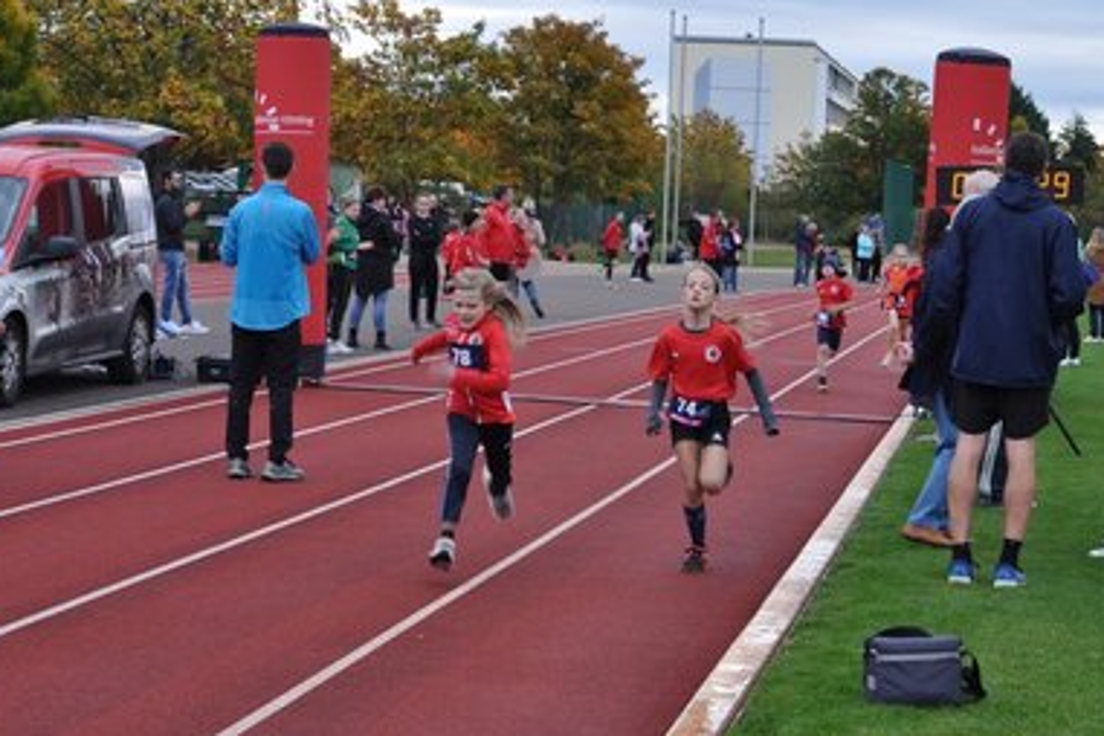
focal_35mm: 87
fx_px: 2653
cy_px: 382
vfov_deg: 15.8
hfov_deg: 23.5
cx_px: 539
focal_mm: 55
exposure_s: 1/80
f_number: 8
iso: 200
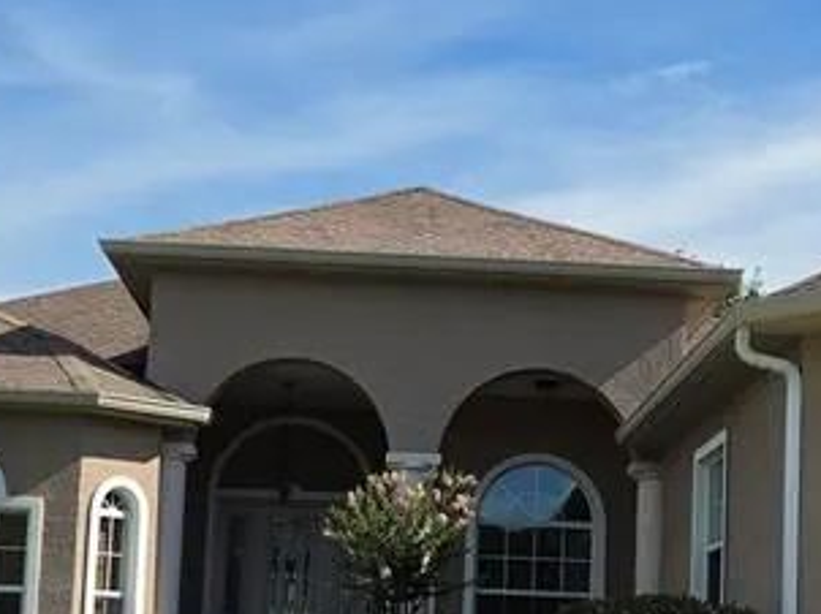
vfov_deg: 18.7
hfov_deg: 25.0
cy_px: 470
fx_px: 1848
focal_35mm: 78
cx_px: 440
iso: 80
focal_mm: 5.4
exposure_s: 1/4883
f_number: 1.8
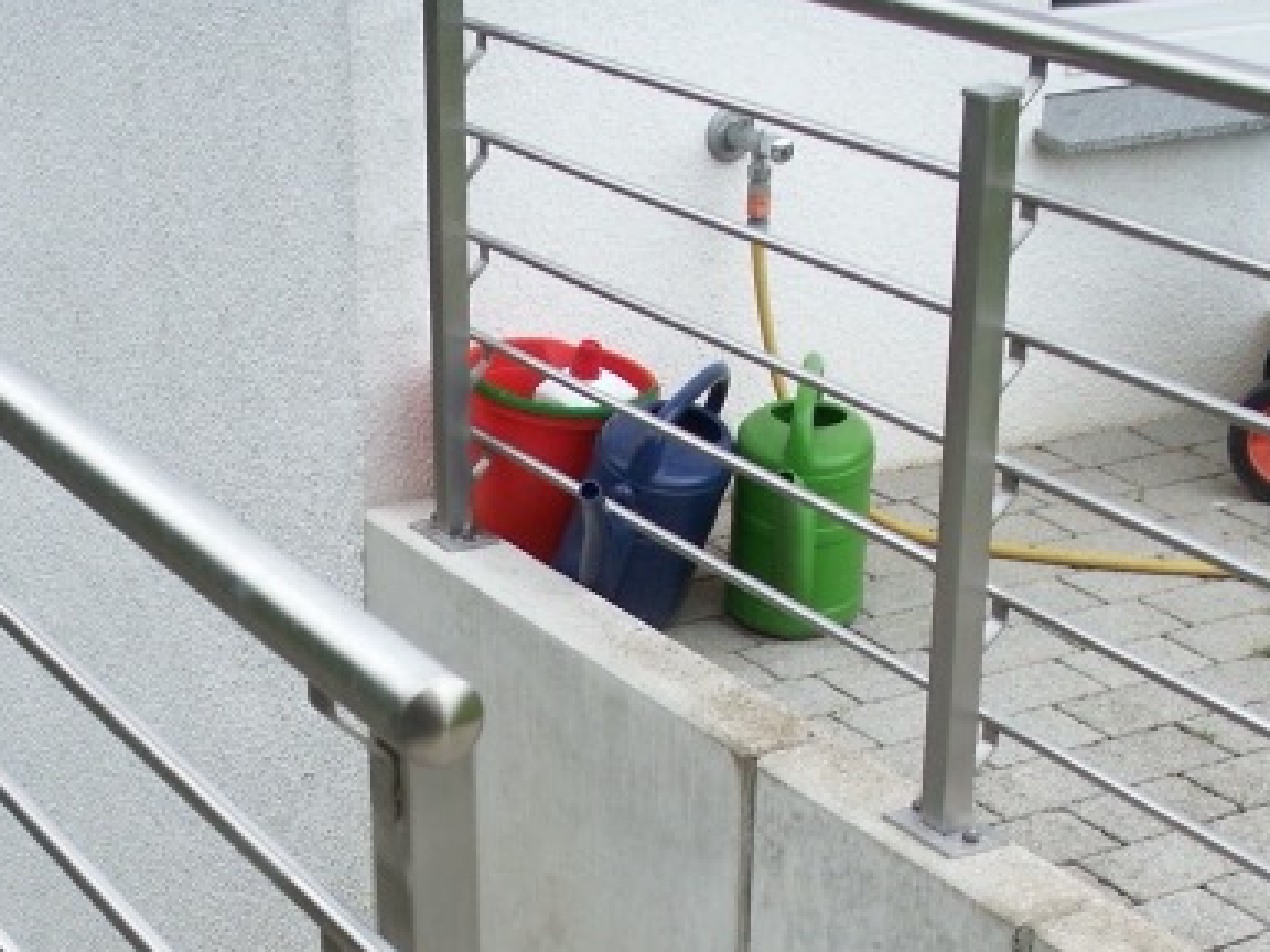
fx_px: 2825
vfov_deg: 18.8
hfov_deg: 25.2
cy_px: 863
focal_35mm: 77
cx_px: 443
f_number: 3.5
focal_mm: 7.7
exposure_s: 1/125
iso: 50
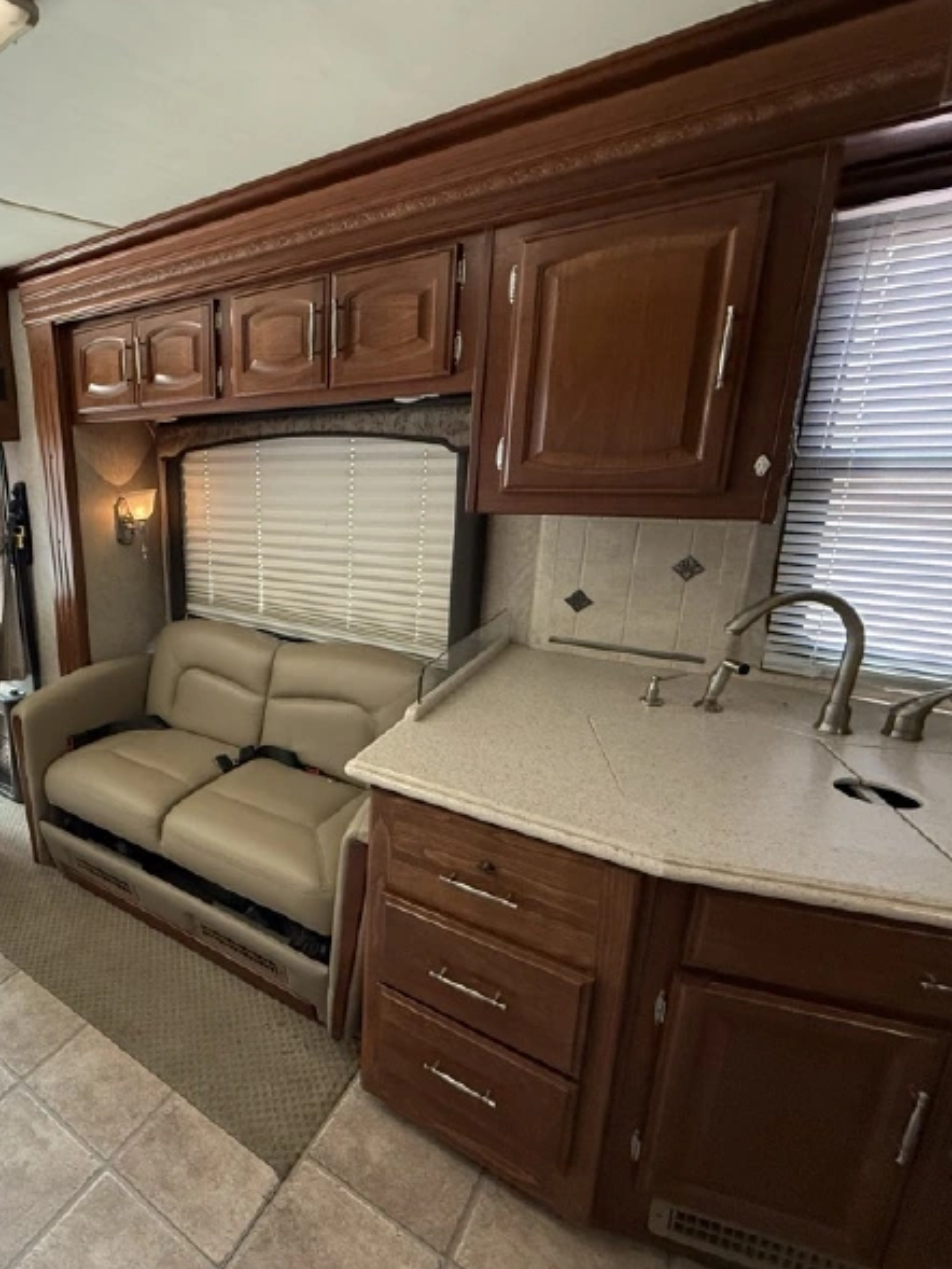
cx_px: 129
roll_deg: +1.8
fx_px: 696
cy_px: 625
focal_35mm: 19
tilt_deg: -14.3
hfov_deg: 60.3
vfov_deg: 84.6
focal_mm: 2.22
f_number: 2.2
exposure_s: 1/99
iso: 320
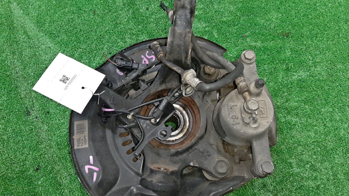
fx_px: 268
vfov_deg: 40.2
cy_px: 99
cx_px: 174
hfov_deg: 66.1
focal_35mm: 29
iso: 222
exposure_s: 1/50
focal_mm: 3.93
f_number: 1.7
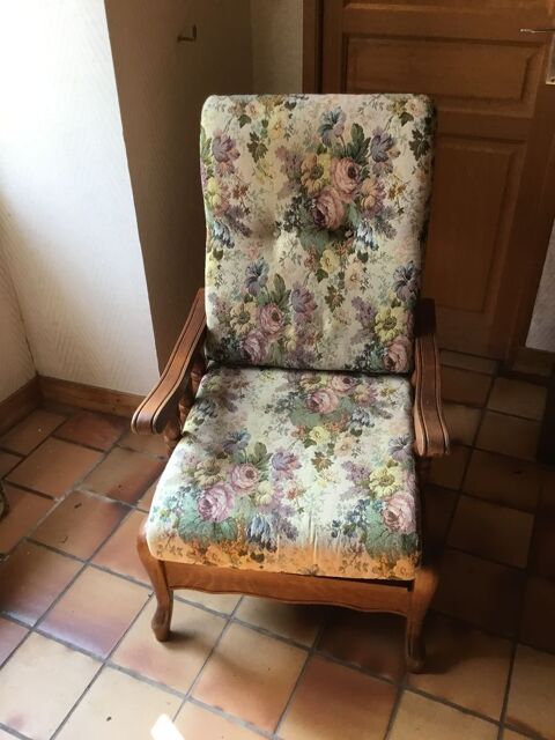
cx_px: 278
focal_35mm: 31
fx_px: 663
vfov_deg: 58.4
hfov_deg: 45.4
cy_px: 370
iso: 32
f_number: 2.4
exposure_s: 1/33
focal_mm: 3.3
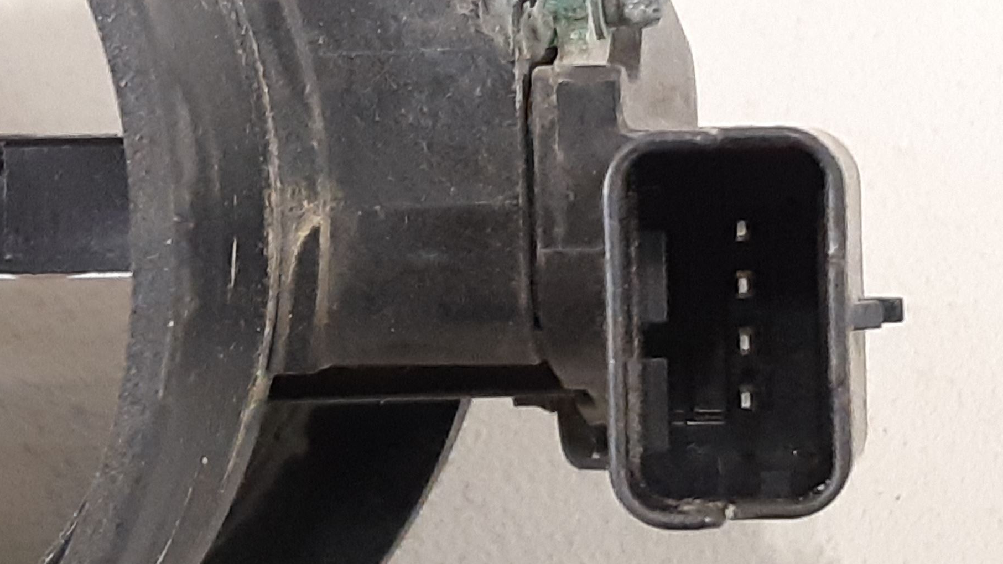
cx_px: 507
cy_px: 278
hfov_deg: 61.0
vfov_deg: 36.7
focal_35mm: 32
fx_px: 851
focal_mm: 3.93
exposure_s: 1/25
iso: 320
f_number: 1.7
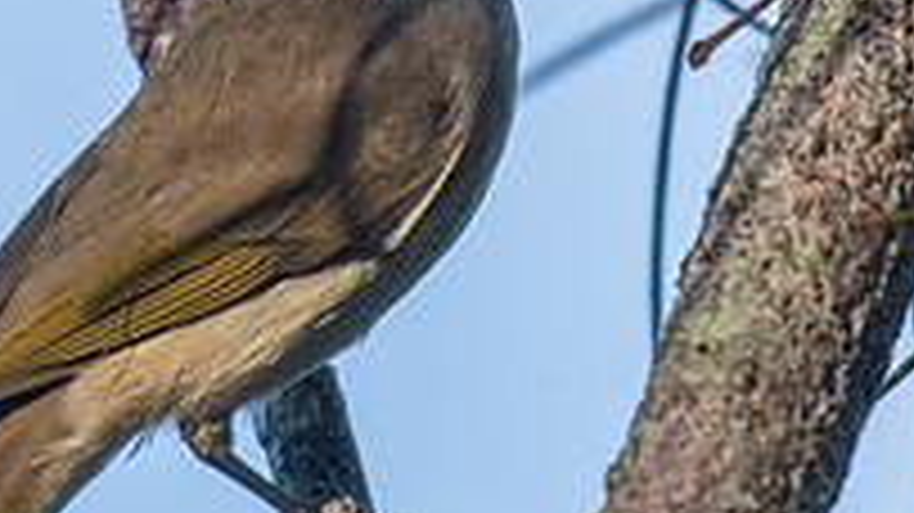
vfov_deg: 0.5
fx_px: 62600
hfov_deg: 0.8
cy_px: 260
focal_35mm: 2584
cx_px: 374
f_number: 5.6
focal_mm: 500
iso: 250
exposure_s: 1/1600
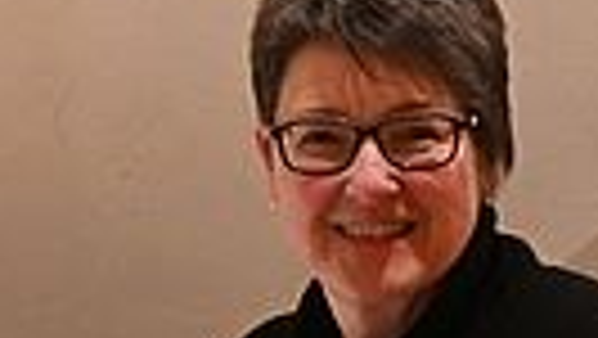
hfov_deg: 13.1
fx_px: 2504
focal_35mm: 158
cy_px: 261
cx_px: 796
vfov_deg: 7.7
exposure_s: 1/30
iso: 3200
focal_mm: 20.5
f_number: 3.8
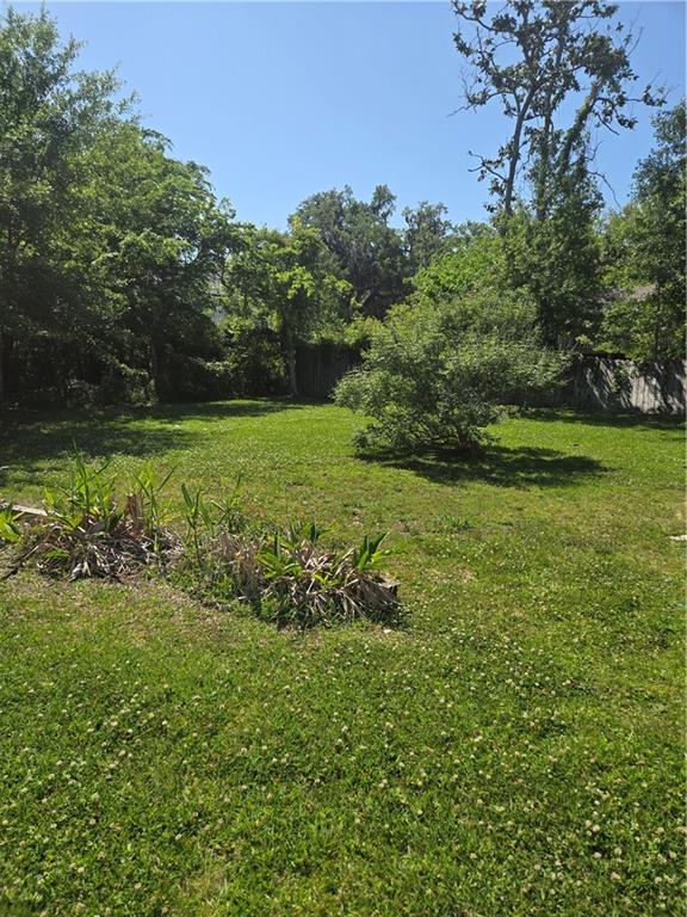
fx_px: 609
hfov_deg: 58.9
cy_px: 458
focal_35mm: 23
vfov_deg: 73.9
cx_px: 344
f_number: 1.8
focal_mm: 5.4
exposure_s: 1/2921
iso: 40
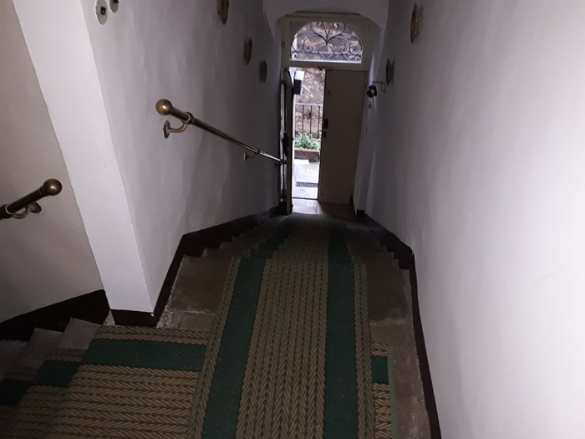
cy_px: 220
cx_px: 292
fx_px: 456
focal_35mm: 27
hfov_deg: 65.3
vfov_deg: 51.4
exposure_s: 1/25
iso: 250
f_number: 1.7
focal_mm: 3.71
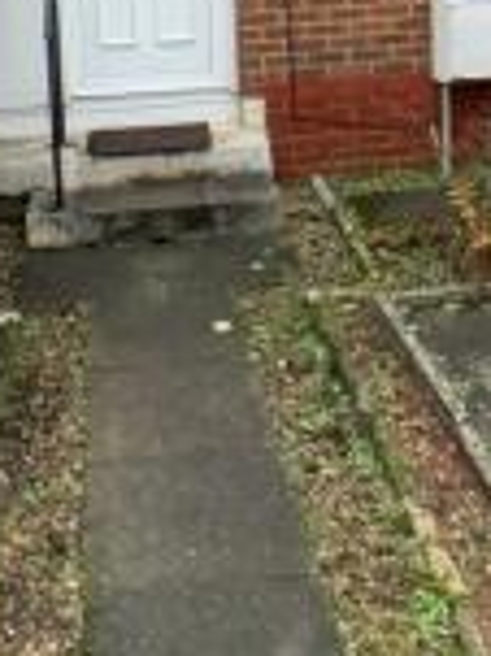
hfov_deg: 17.5
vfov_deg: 21.7
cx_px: 248
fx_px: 1591
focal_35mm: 84
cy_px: -124
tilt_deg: -5.1
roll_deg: +3.7
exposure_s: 1/77
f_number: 1.8
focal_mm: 3
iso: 64
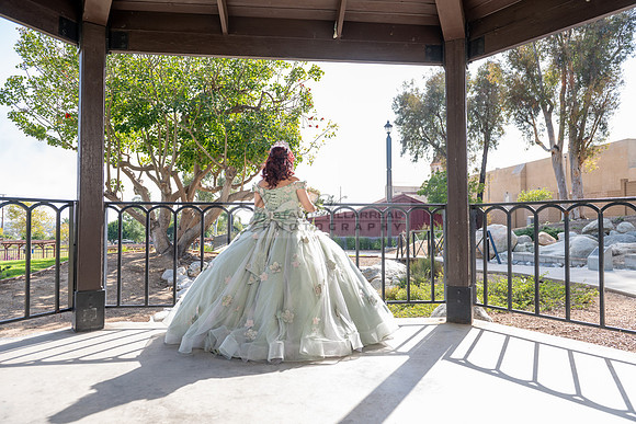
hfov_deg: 73.7
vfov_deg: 53.1
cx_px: 318
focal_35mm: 24
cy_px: 212
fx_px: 425
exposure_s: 1/250
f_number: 5
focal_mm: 24
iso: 200
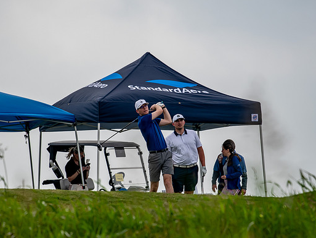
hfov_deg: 3.2
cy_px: 119
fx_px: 5661
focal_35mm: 620
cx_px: 145
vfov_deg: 2.4
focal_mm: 380
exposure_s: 1/2000
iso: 320
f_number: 5.6
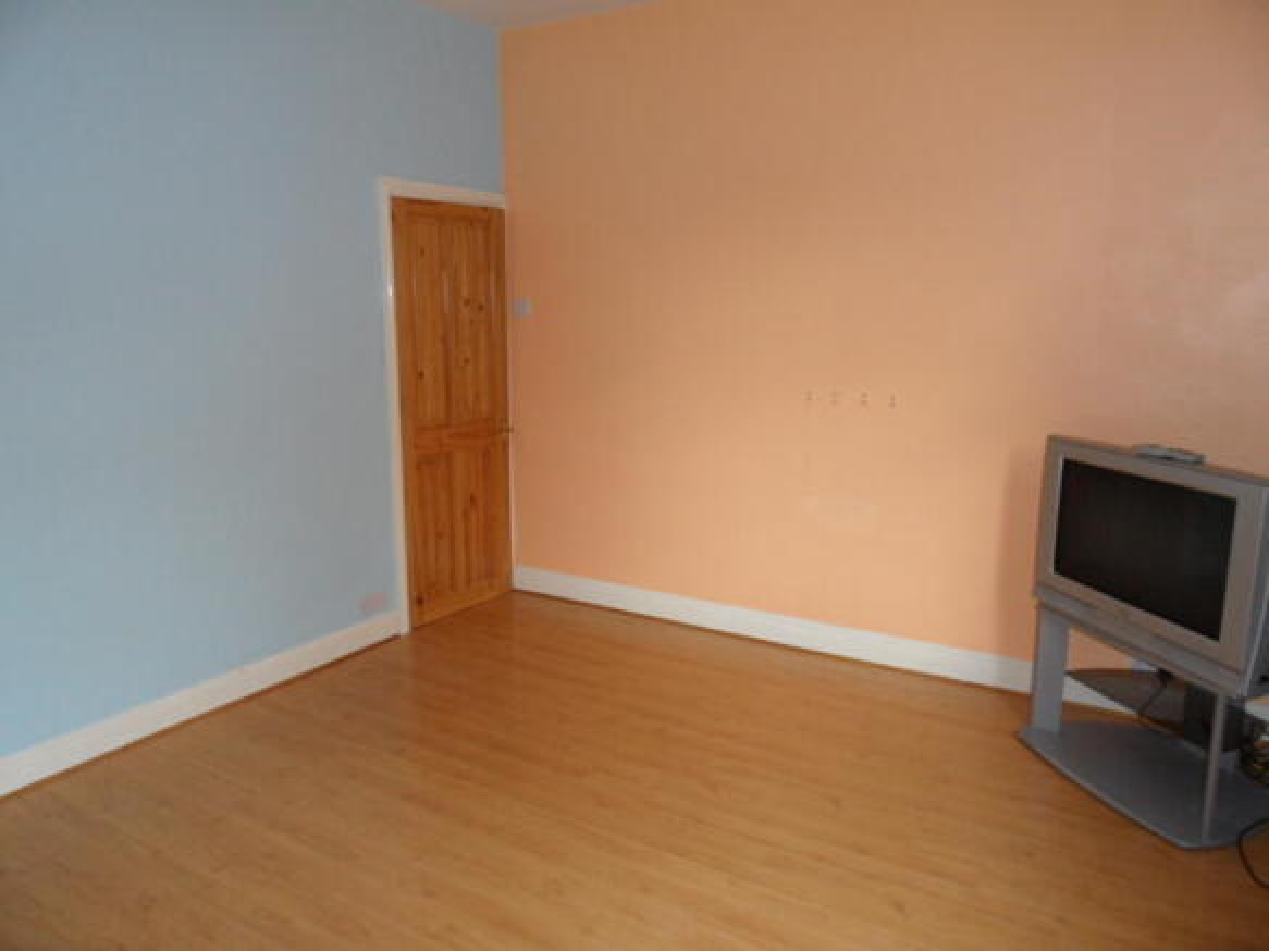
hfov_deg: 71.6
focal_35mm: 24
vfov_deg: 56.8
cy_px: 476
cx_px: 634
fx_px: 880
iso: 200
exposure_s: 1/30
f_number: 3.2
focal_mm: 3.9
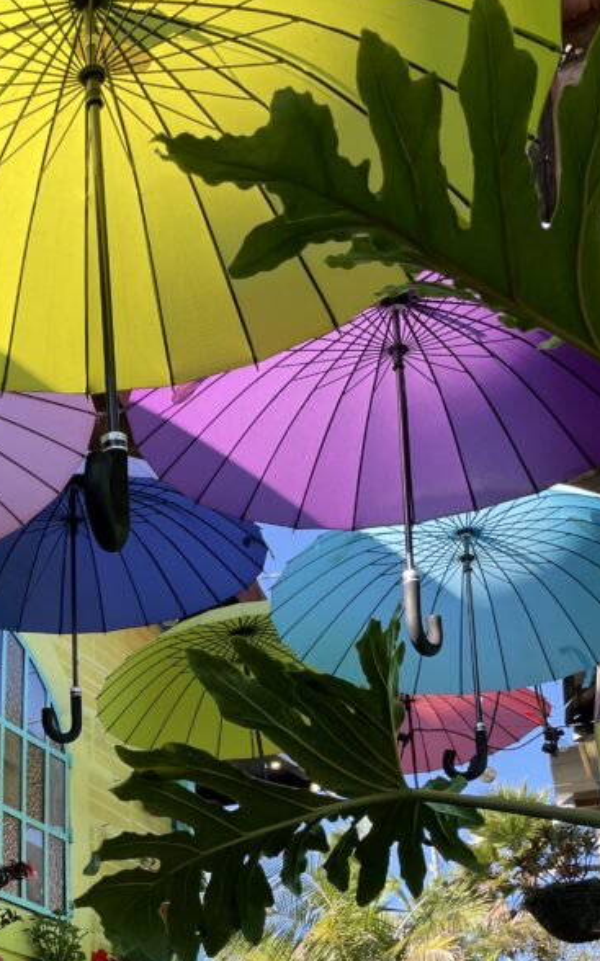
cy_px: 793
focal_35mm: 48
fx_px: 1257
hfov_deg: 25.5
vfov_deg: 39.9
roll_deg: +0.4
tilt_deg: +19.5
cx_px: 3
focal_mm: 4.2
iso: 32
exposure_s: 1/351
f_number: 1.6
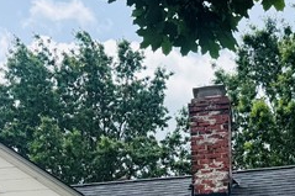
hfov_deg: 19.1
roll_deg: +0.2
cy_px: 362
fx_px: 876
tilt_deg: +10.3
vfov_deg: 11.7
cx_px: 144
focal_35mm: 107
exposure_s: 1/2174
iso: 80
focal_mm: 6.76
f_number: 1.78
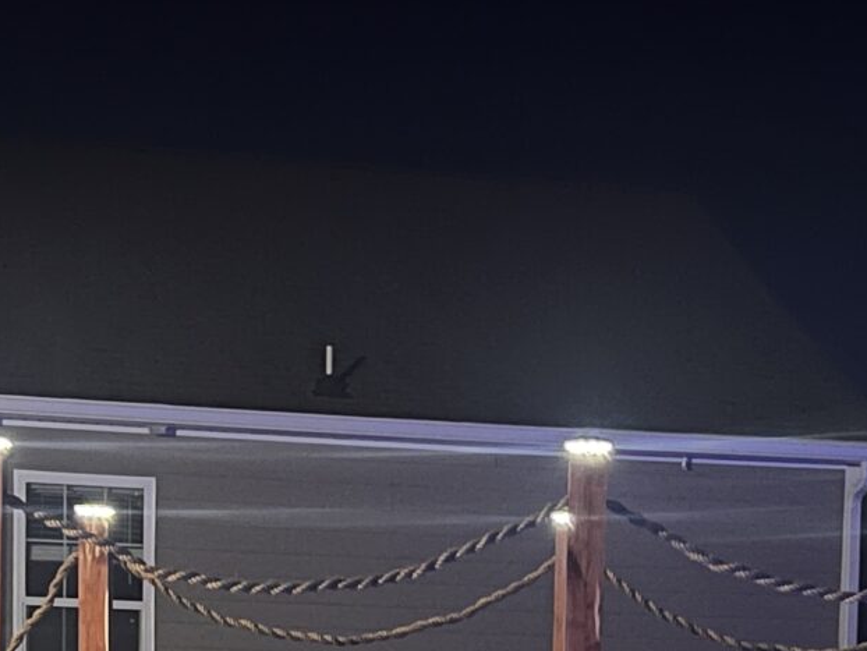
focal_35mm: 107
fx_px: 2681
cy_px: 974
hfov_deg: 18.4
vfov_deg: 13.1
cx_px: 464
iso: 800
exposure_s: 1/15
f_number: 1.5
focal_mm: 5.7
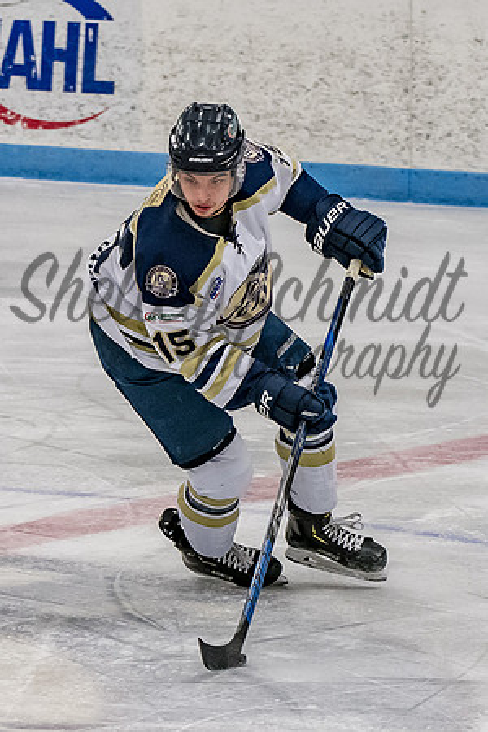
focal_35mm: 330
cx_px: 237
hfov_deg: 4.2
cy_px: 306
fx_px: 6707
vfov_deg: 6.2
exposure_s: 1/800
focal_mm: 105
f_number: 4
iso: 2000
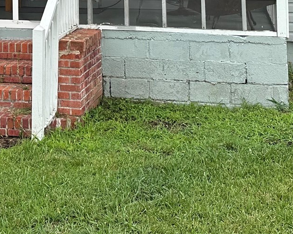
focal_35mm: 77
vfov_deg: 17.9
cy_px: -109
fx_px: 668
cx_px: 43
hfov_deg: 24.2
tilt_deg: +6.8
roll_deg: +0.9
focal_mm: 6.86
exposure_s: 1/1072
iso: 80
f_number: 1.78
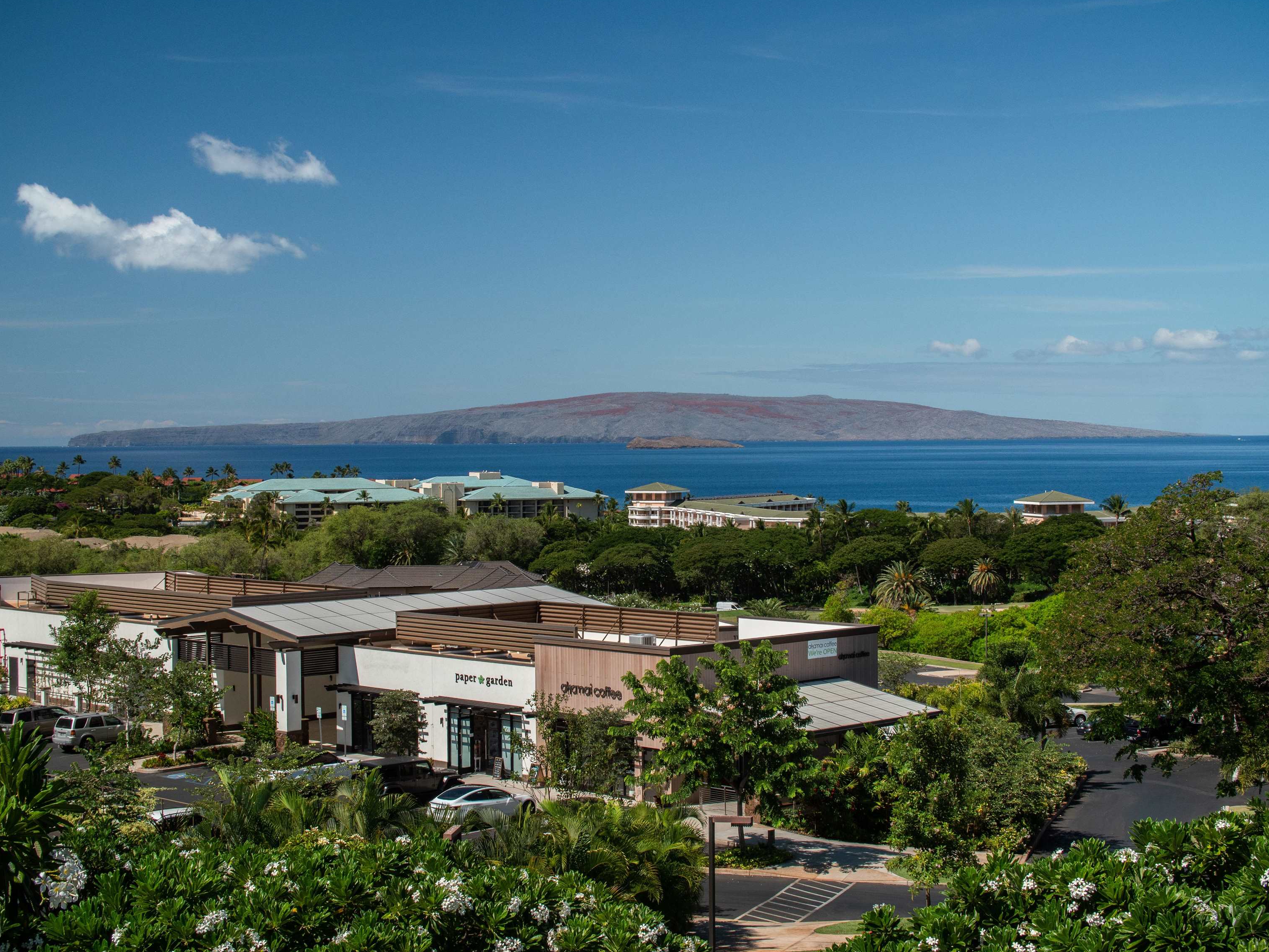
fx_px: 2163
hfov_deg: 32.7
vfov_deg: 24.8
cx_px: 631
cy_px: 479
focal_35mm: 59
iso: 200
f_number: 8
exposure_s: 1/250
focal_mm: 29
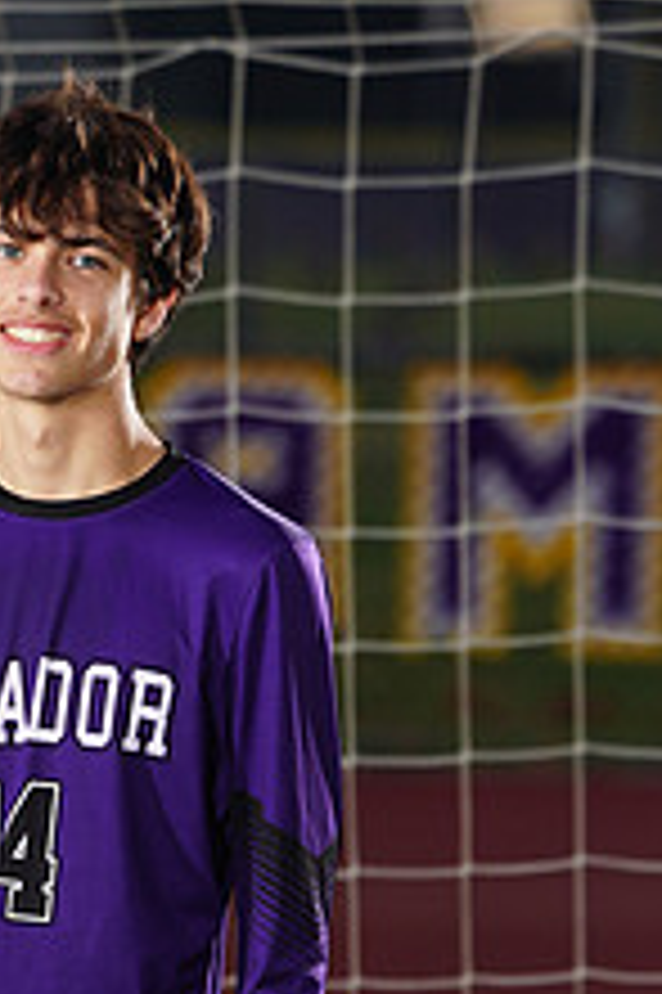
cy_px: 1178
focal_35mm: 680
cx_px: -178
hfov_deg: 2.0
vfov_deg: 3.0
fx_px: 18785
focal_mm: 259
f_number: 7.1
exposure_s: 1/200
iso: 200
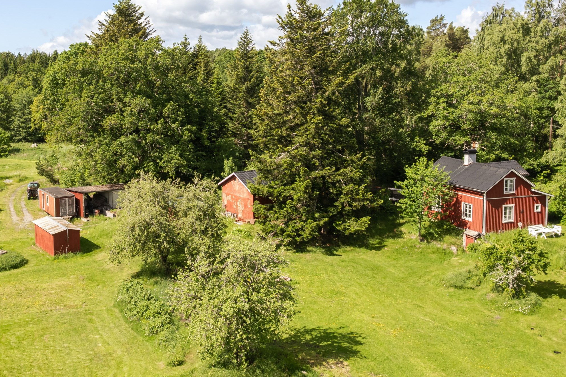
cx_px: 202
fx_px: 566
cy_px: 119
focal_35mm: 36
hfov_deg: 52.4
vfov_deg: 36.4
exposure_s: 1/320
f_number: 2.8
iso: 100
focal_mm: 8.38
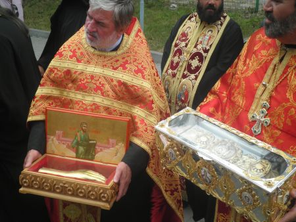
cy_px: 111
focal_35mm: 47
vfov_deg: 30.9
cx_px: 148
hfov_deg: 40.4
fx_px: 402
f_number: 3.4
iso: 64
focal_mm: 8.3
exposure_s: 1/250
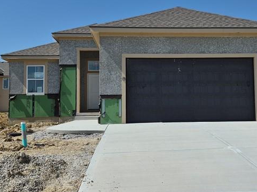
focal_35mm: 49
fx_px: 364
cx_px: 165
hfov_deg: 38.6
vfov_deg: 29.6
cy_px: 75
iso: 64
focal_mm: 5.4
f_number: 1.8
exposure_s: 1/7696
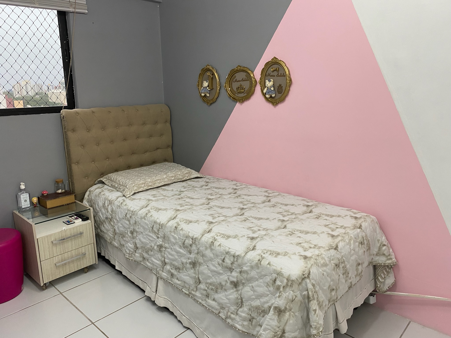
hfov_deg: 67.3
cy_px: 169
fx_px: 339
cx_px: 226
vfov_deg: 53.1
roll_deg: +1.4
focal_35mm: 26
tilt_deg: -13.6
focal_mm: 4.25
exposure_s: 1/60
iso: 100
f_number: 1.8
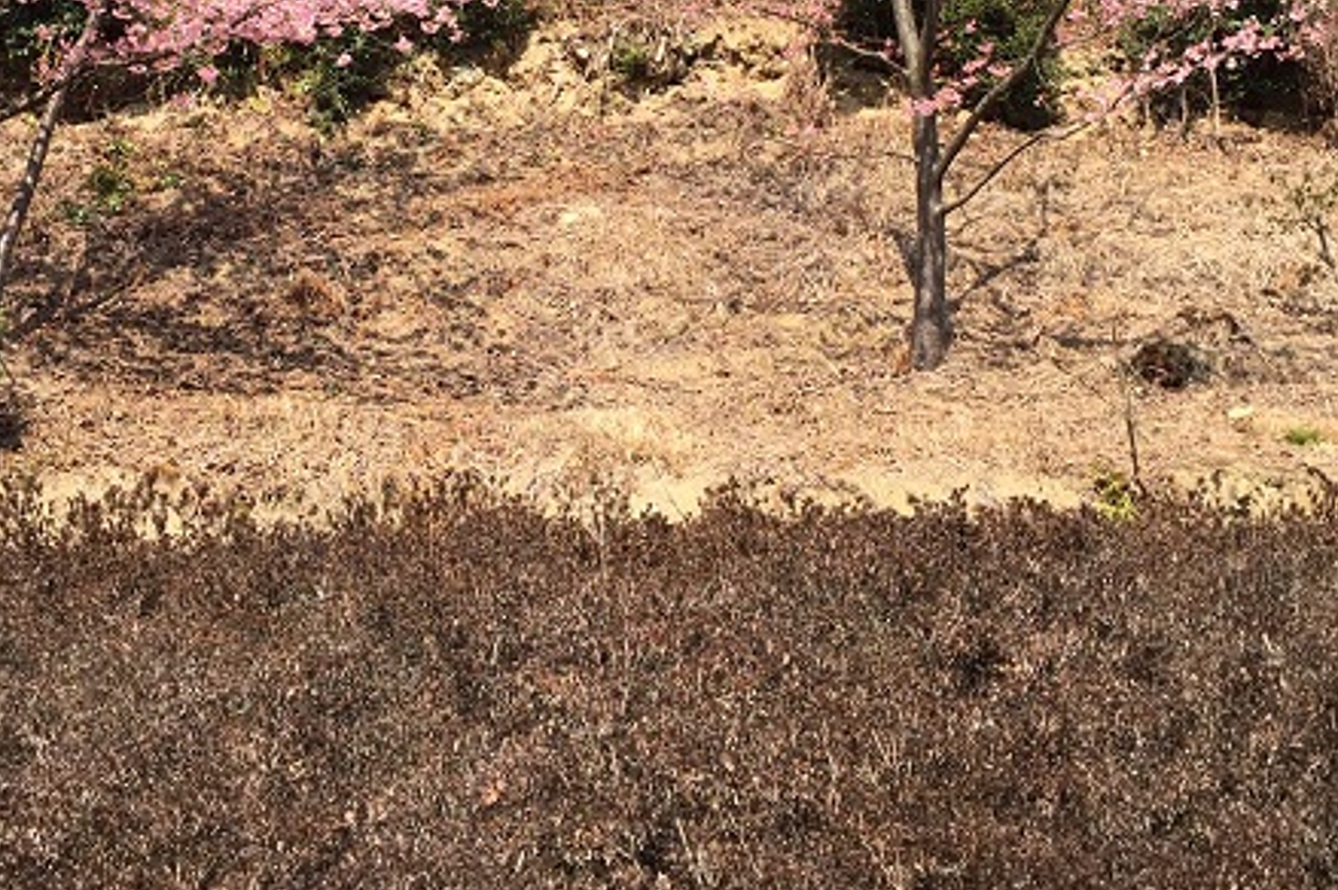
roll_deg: +1.4
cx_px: 579
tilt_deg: +20.6
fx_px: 2043
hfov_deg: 36.2
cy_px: 6
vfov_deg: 23.6
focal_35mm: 55
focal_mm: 4.15
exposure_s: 1/898
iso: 32
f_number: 2.2
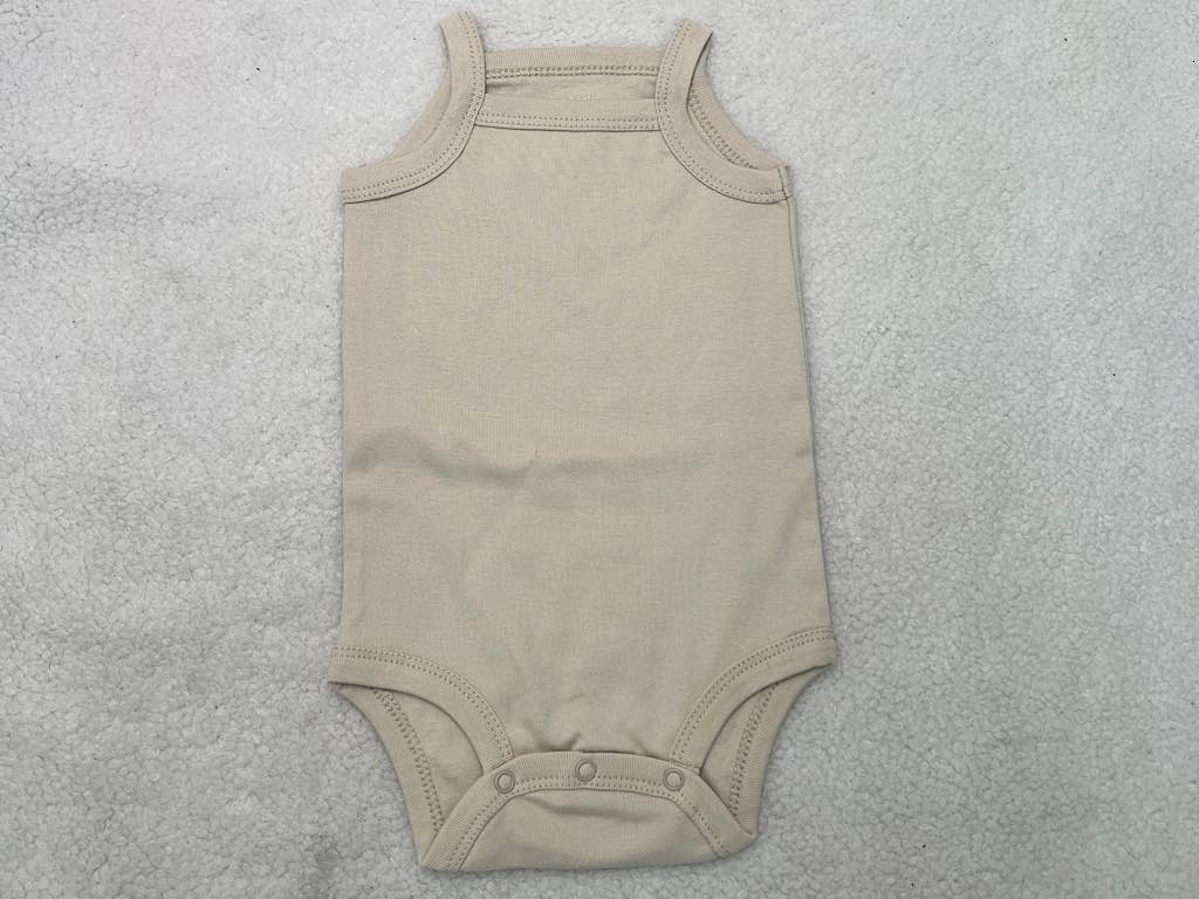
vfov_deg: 53.1
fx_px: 901
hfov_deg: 67.3
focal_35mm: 26
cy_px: 450
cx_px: 600
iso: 40
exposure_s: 1/100
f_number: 1.5
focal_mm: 5.7
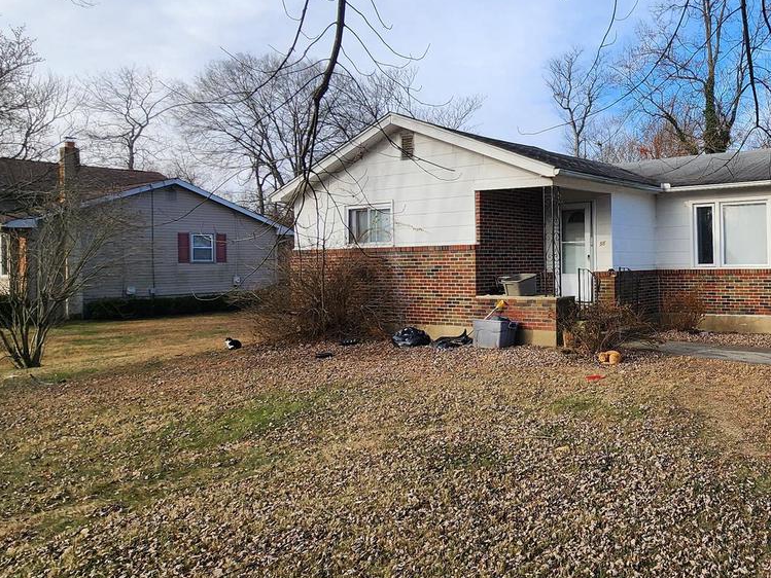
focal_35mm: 25
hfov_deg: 59.4
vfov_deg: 54.7
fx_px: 557
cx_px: 690
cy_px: 253
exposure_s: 1/809
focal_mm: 2.2
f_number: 2.2
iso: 50
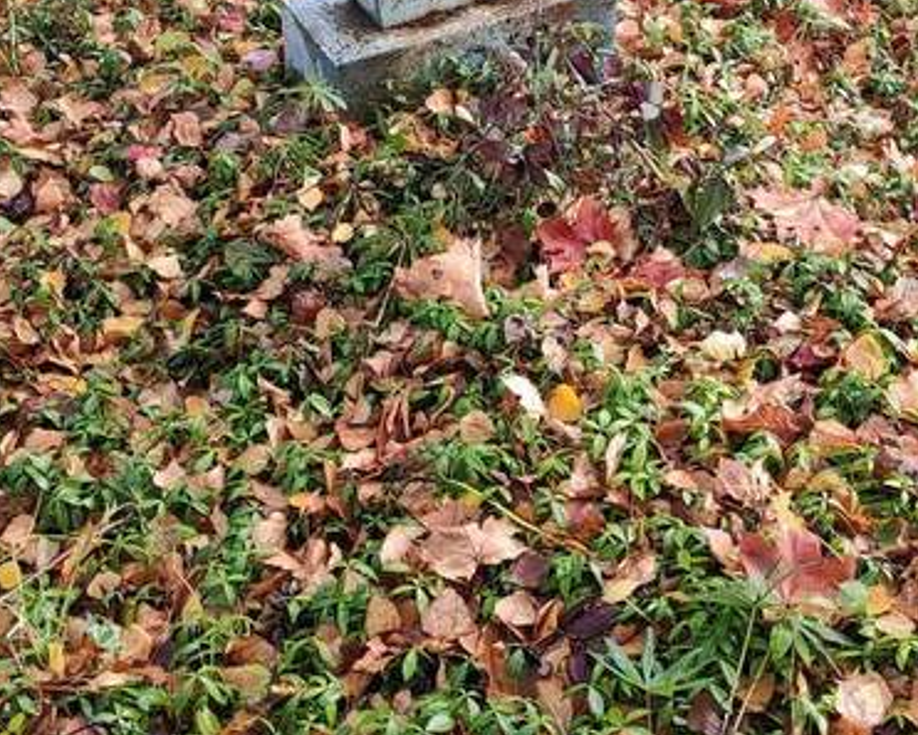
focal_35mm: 70
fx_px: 1902
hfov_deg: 27.0
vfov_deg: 21.4
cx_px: 604
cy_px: 82
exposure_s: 1/190
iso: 112
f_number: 1.75
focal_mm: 4.77
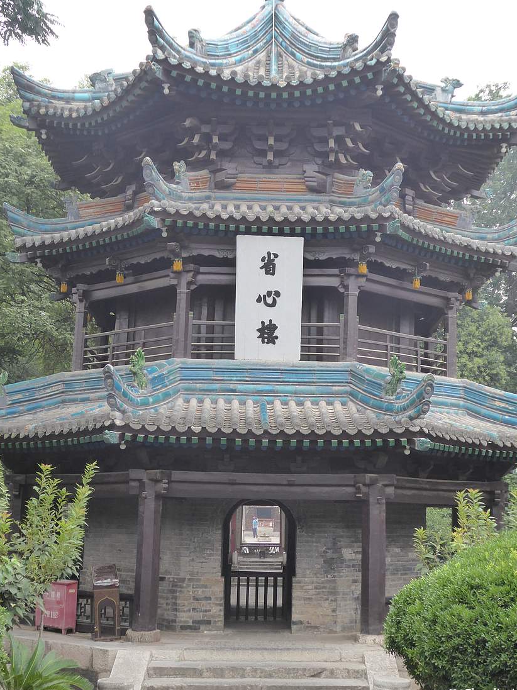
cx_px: 267
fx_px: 1156
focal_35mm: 58
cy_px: 328
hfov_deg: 25.2
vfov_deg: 33.2
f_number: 4.1
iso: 400
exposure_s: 1/100
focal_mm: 9
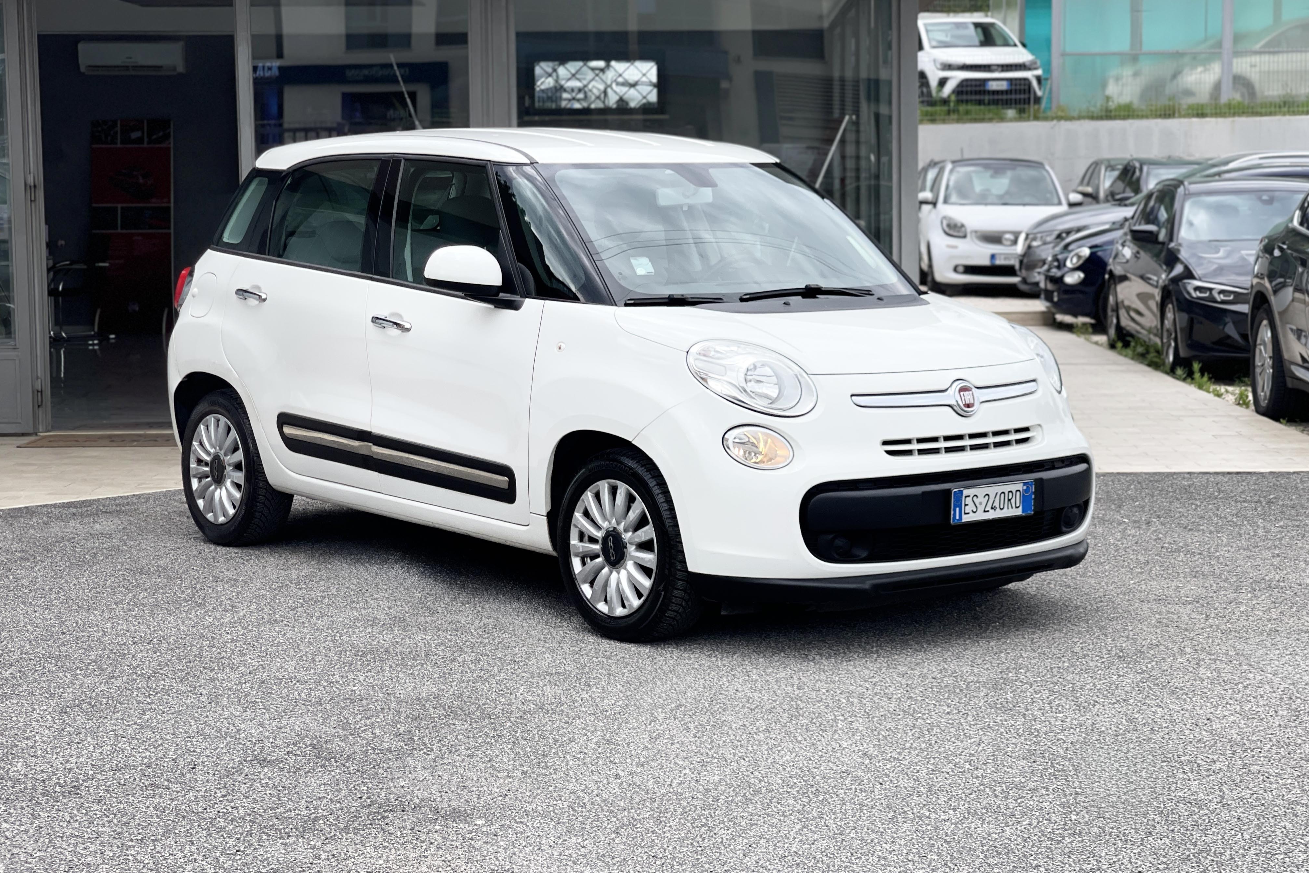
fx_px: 2436
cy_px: 389
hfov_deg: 30.1
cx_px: 657
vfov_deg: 20.3
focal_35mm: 67
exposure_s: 1/927
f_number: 2.2
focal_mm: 7.5
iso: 32
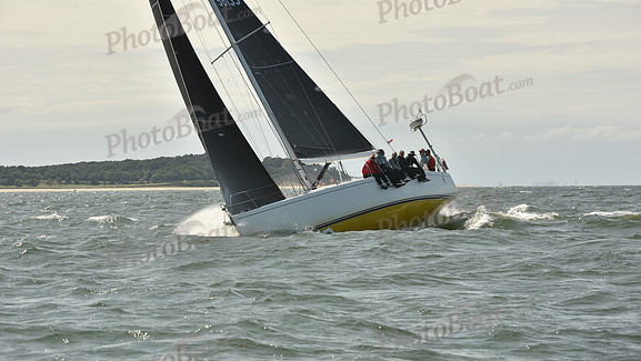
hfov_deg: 13.6
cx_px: 320
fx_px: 2686
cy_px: 171
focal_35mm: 158
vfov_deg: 7.7
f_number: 10
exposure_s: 1/800
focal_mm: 150
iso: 250
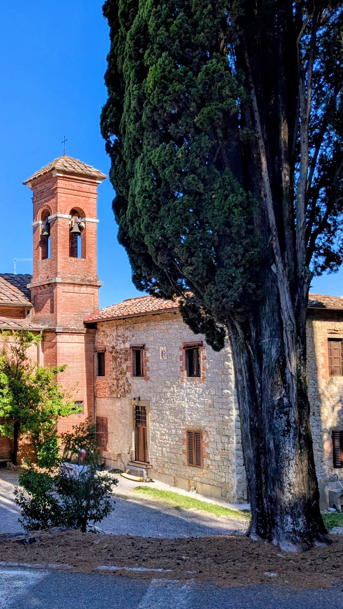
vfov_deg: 50.5
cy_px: 307
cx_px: 13
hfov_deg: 28.2
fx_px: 647
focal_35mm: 40
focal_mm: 4.38
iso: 60
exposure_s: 1/2924
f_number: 1.73
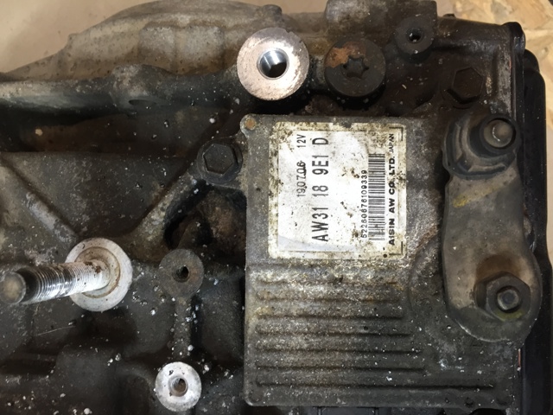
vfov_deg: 48.2
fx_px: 463
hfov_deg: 61.7
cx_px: 276
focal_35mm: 29
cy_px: 208
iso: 100
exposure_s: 1/33
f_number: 2.2
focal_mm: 4.15
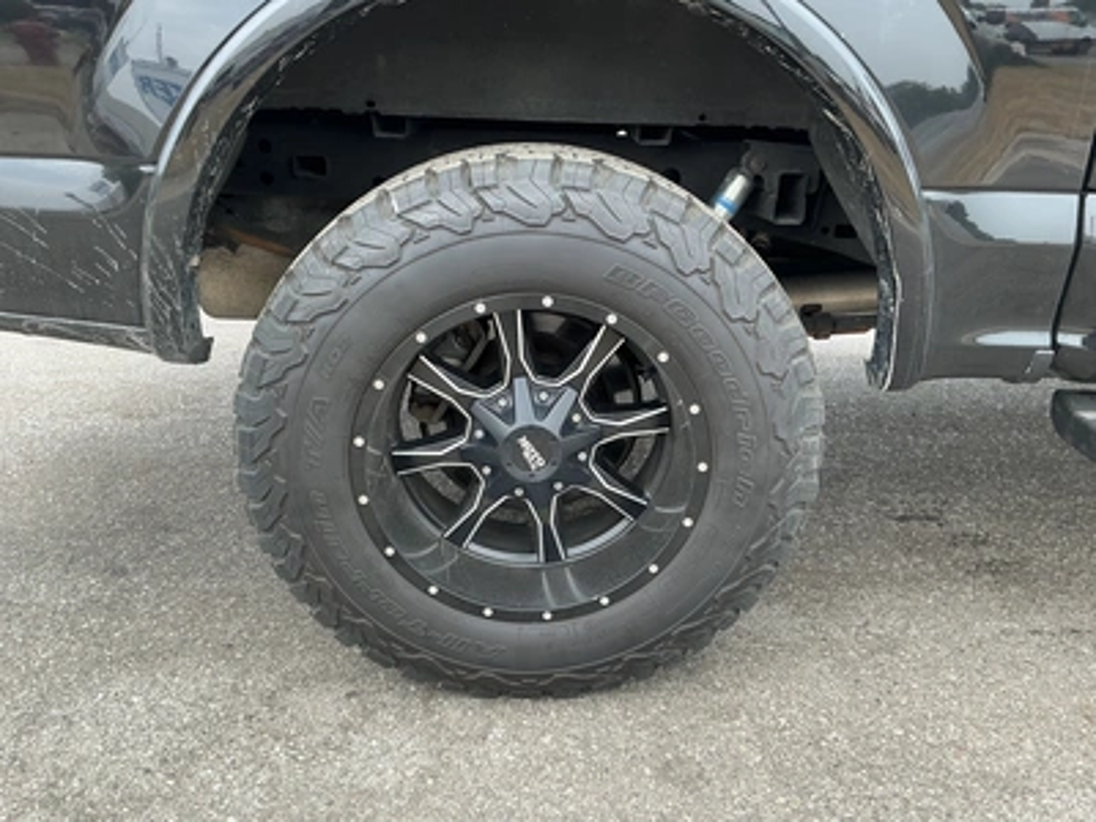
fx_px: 887
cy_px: 411
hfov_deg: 63.4
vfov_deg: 49.7
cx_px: 548
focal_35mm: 28
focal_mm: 3
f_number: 1.8
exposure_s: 1/128
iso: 20
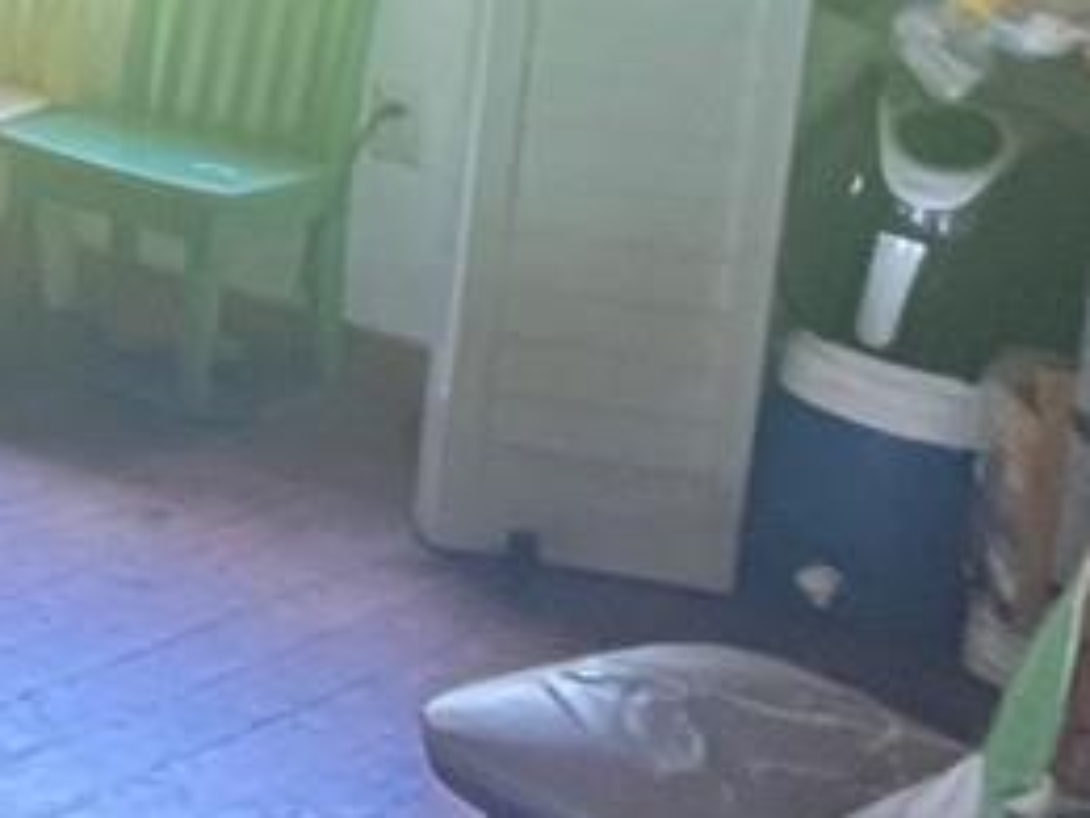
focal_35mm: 80
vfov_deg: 17.1
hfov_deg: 14.3
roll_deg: +0.4
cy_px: -306
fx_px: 2519
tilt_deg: -9.0
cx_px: -1627
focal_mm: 1.57
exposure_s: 1/60
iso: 400
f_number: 1.8
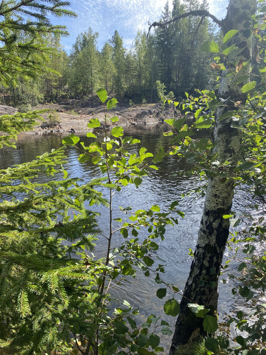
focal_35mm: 26
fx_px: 266
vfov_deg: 67.3
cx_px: 133
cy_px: 178
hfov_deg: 53.1
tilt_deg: -15.4
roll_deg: +1.1
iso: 32
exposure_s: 1/799
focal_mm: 4.25
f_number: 1.8
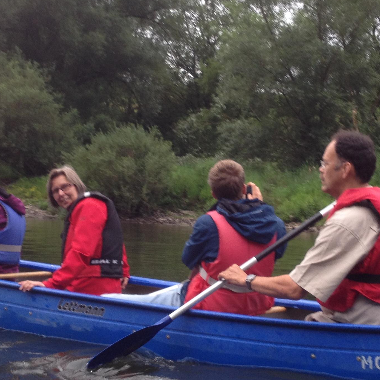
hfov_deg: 23.4
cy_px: 186
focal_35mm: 74
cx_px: 207
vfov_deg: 23.4
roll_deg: -3.3
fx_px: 919
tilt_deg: -5.0
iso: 50
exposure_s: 1/40
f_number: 2.4
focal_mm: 4.28
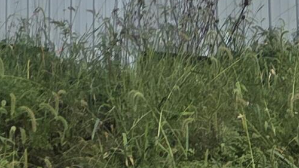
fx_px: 674
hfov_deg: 22.2
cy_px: -157
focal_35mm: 85
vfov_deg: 12.6
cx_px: -102
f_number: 2.2
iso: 50
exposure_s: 1/2060
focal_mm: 2.2
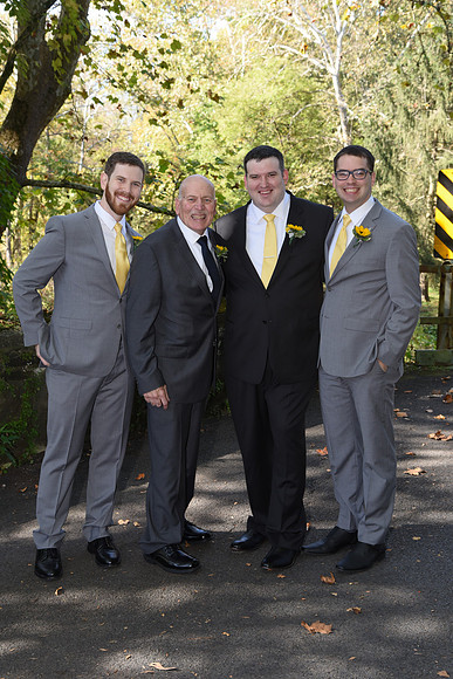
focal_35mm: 50
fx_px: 943
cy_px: 340
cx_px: 226
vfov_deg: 39.6
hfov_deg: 27.0
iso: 640
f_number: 6.3
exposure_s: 1/200
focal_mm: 50
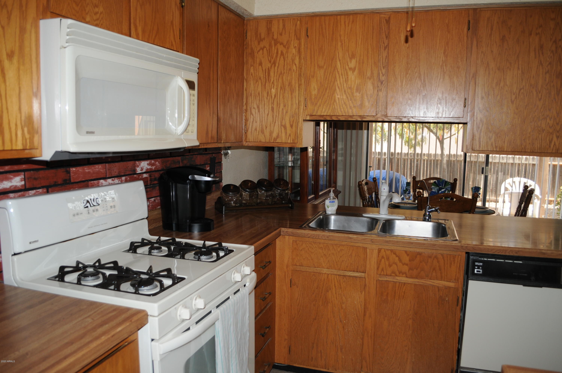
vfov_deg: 47.8
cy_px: 186
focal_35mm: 27
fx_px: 421
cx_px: 281
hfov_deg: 67.4
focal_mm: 18
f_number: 3.5
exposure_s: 1/250
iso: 320
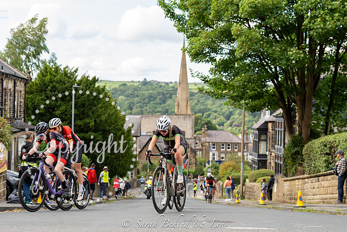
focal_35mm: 70
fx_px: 675
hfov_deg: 28.8
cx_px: 174
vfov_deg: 19.5
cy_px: 116
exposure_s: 1/640
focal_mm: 70
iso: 400
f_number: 4
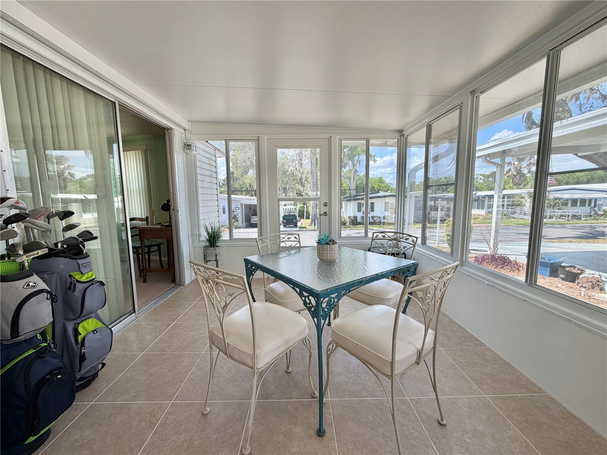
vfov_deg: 85.7
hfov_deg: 102.1
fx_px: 245
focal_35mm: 14
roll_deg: +1.1
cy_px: 228
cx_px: 304
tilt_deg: -6.4
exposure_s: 1/374
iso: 50
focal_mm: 2.22
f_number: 2.2
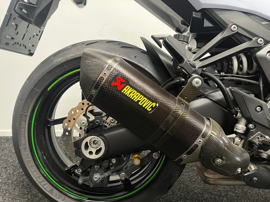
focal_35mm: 26
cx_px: 135
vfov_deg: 53.1
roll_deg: -0.7
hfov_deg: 67.3
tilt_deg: -13.2
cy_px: 101
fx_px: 203
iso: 400
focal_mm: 5.1
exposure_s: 1/33
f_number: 1.6
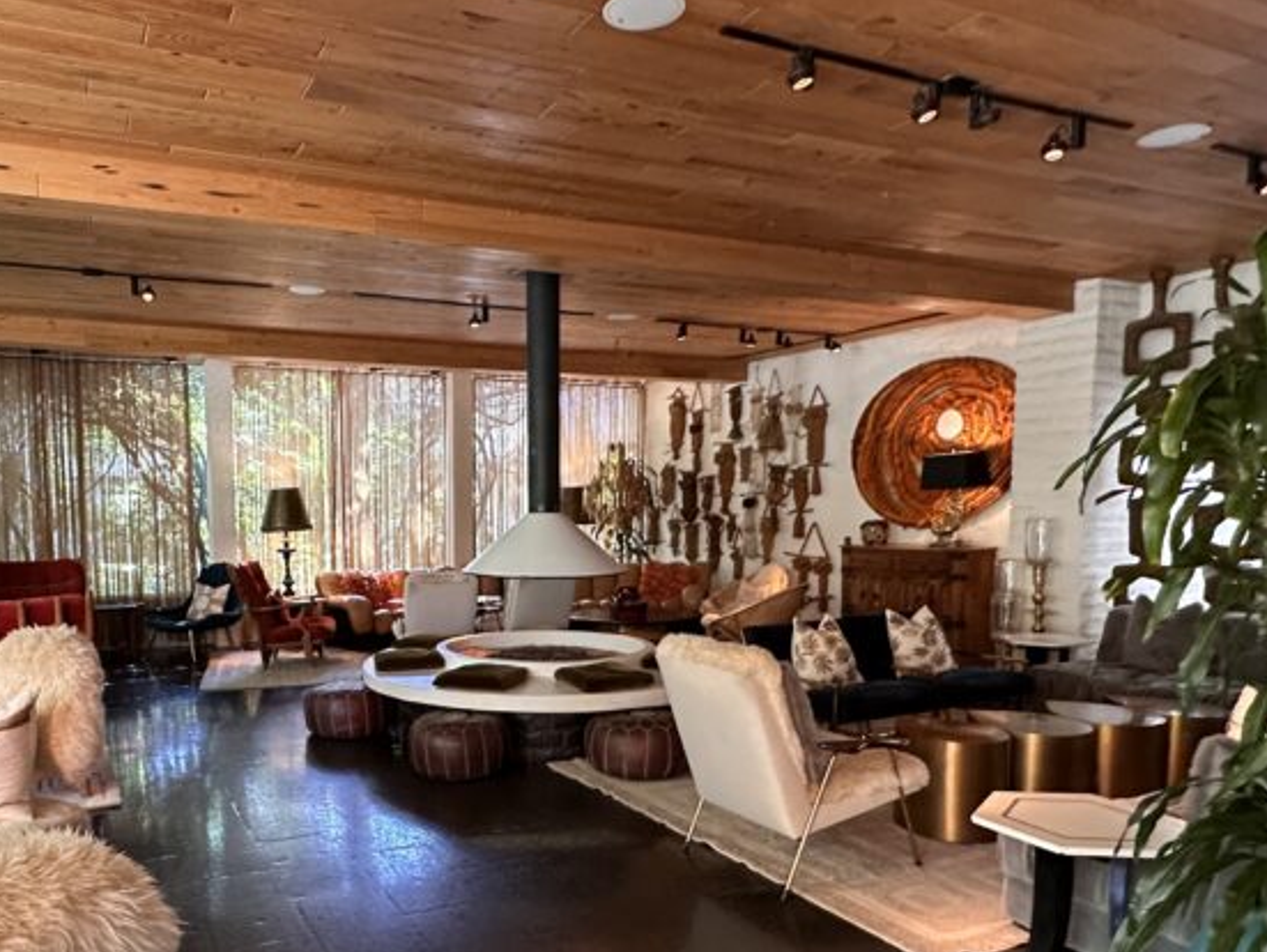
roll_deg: +0.1
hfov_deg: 66.1
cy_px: 602
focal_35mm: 26
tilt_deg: -6.2
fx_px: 952
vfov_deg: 52.5
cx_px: 464
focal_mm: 2.22
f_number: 2.2
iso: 500
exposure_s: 1/60
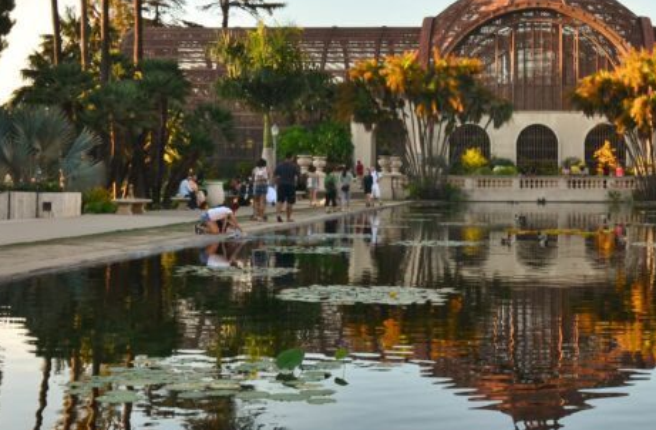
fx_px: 1087
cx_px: 468
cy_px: 64
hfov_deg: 33.1
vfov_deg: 22.0
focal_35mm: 60
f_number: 10
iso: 200
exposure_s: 1/80
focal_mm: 18
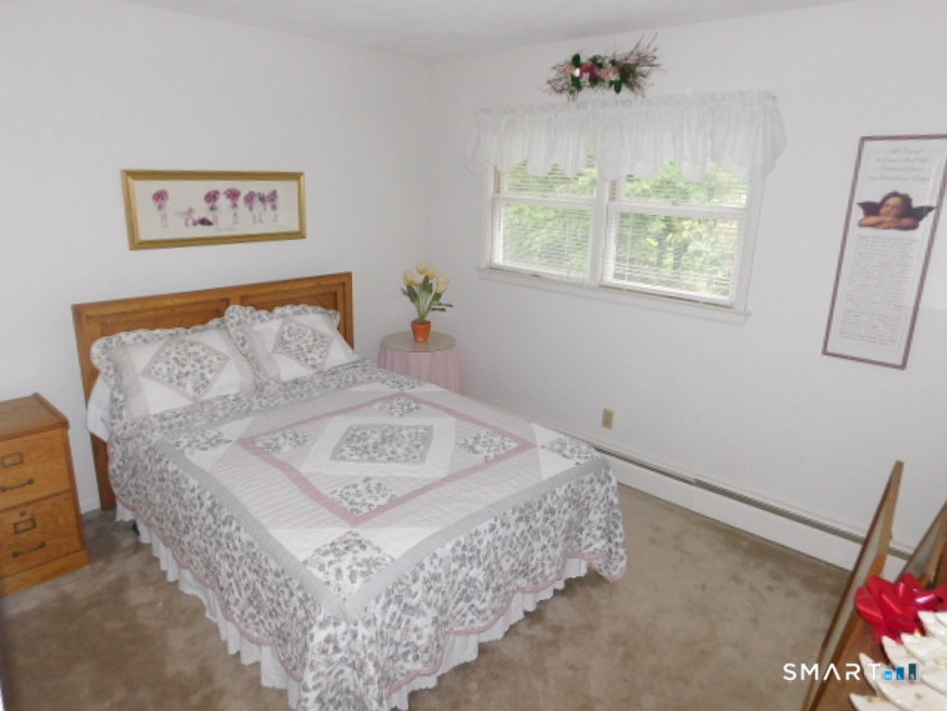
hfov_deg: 73.9
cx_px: 474
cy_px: 356
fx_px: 629
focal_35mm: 23
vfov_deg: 58.9
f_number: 3
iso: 200
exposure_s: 1/30
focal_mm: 4
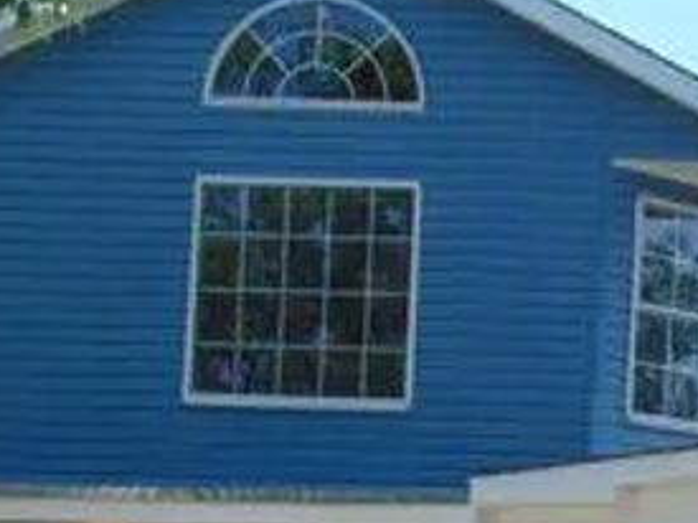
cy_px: 673
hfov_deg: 18.7
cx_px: 1036
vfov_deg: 15.2
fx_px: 1874
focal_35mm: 93
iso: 80
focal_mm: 4.5
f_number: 7.7
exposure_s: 1/160
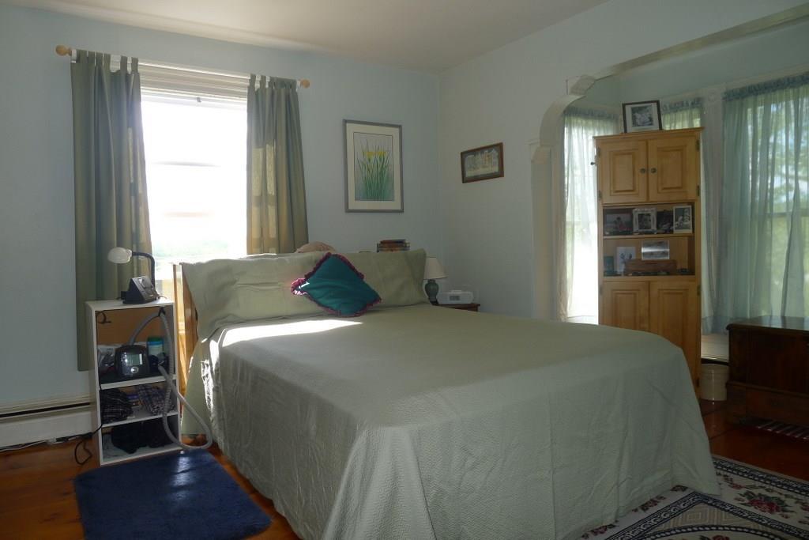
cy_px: 270
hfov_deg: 73.7
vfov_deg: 53.1
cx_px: 404
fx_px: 539
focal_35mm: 24
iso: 100
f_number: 3.2
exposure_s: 1/100
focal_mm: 5.1
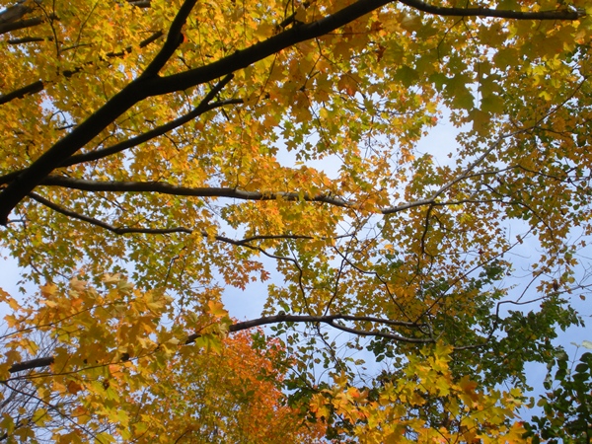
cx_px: 296
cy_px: 222
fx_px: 889
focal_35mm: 52
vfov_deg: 28.0
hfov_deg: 36.8
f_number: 4.4
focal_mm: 9.1
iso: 64
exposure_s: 1/363
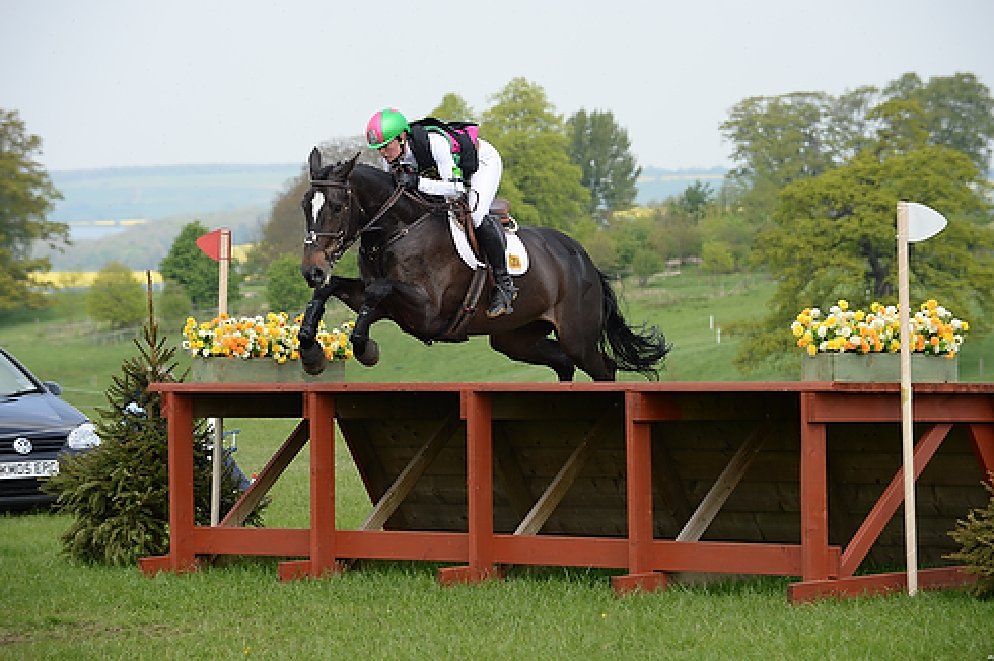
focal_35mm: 140
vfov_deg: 9.8
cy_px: 330
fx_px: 3863
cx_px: 497
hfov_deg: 14.7
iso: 400
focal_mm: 140
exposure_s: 1/1000
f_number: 5.6
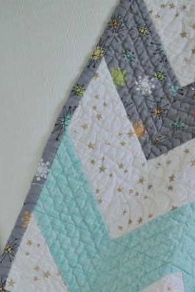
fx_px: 997
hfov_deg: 10.9
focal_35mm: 123
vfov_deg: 16.1
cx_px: 242
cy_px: 328
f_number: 1.8
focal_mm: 18.5
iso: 100
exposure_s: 1/160
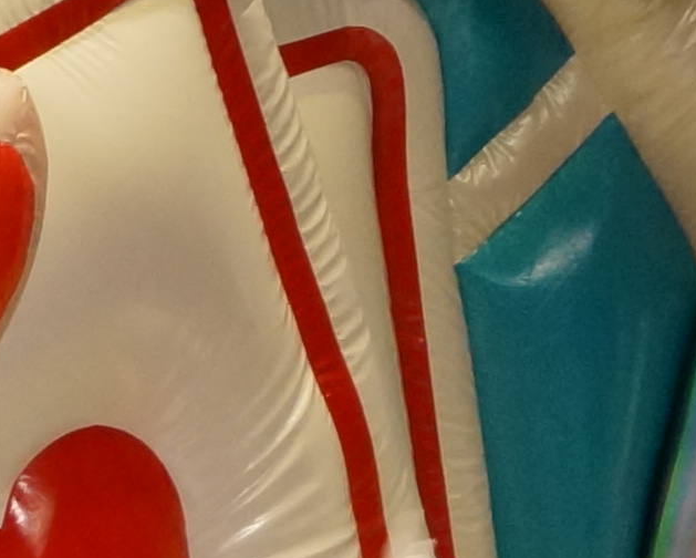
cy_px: 1371
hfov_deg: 3.2
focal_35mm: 604
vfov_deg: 2.5
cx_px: 904
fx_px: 12442
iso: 640
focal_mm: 55
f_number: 5.6
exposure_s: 1/100
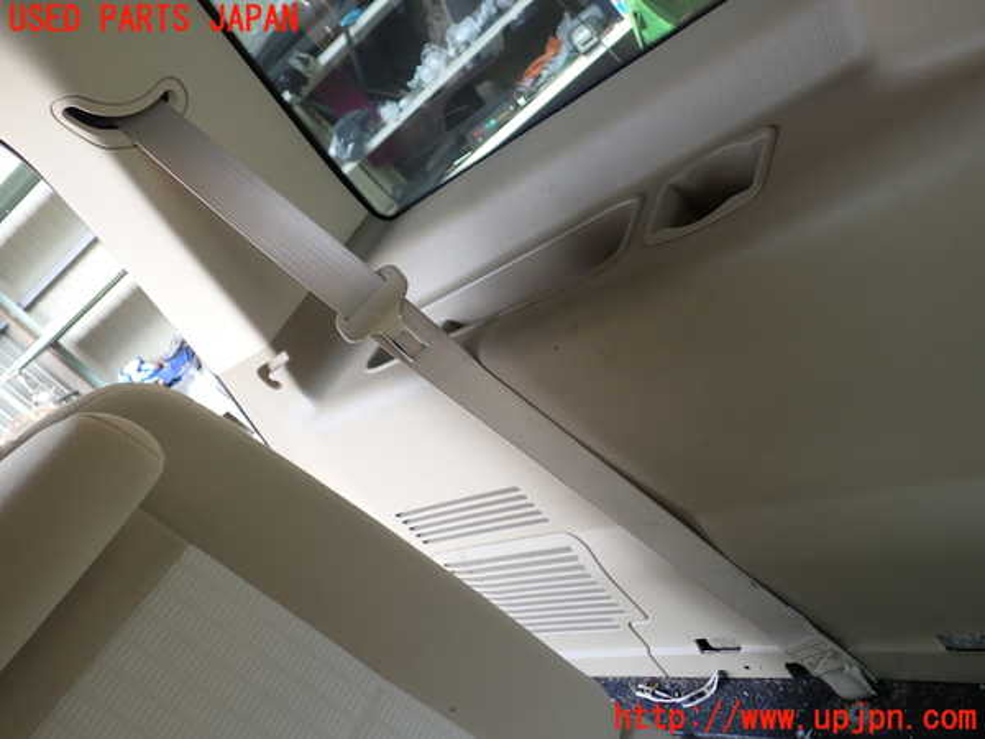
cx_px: 492
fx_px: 854
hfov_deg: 60.0
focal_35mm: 30
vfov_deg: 46.8
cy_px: 370
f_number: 2.3
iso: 100
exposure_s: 1/60
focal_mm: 5.4
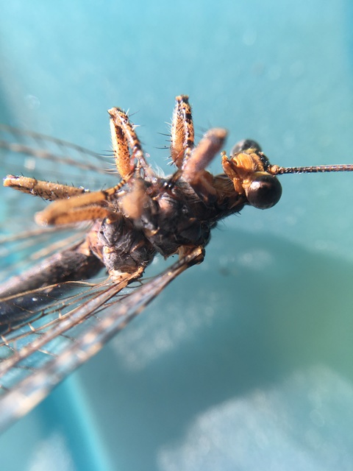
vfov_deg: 61.7
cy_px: 236
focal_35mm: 29
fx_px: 394
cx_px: 176
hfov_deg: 48.2
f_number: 2.2
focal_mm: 4.15
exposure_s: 1/288
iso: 25
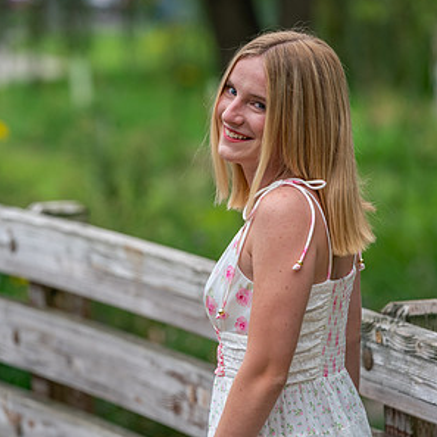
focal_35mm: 224
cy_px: 203
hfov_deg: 7.8
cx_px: 218
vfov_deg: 7.8
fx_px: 3199
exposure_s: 1/200
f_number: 4
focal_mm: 174
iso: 250
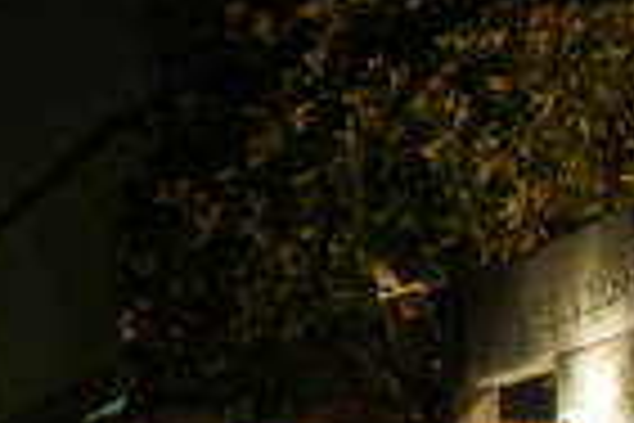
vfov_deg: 9.0
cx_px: -441
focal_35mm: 153
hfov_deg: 12.5
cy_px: 88
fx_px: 2694
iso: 200
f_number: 8
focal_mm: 24
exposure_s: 4
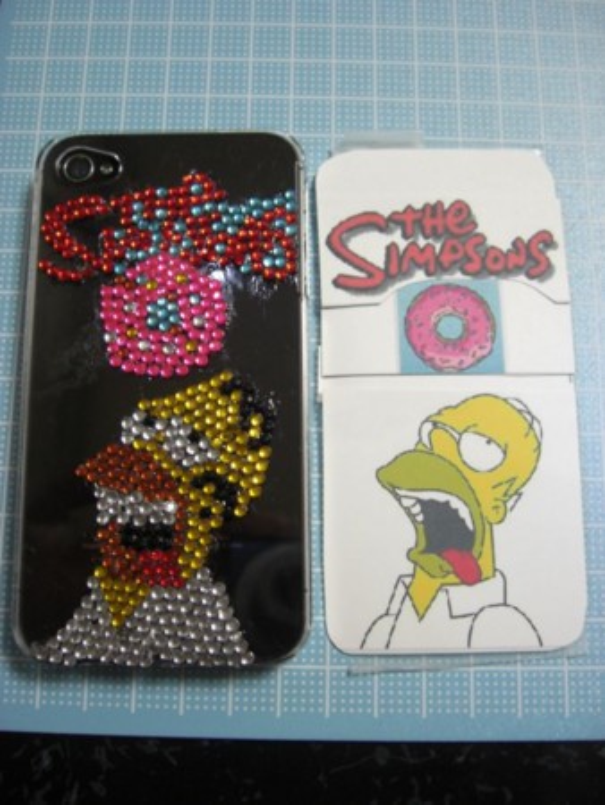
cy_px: 402
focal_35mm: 38
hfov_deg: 37.8
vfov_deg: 49.0
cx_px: 302
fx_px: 885
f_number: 2.8
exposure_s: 1/15
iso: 200
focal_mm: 7.9
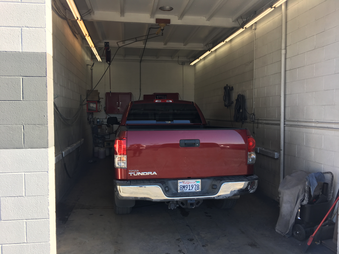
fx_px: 284
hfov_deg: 61.7
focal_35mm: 29
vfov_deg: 48.2
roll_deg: +1.0
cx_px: 170
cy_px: 127
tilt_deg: -2.7
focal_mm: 4.15
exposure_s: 1/223
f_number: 2.2
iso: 25
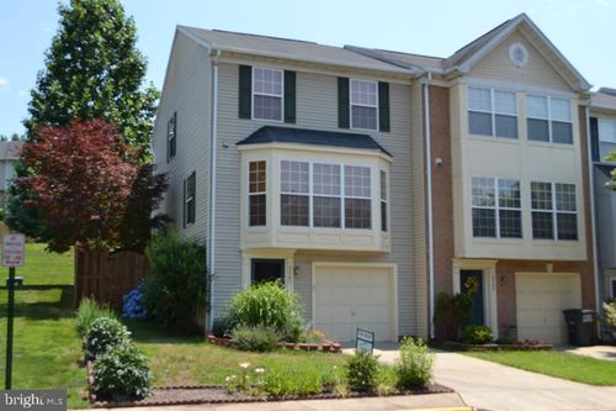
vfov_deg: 34.2
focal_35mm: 39
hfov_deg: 49.6
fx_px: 667
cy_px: 206
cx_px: 308
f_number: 7.1
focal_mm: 26
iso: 100
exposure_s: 1/200
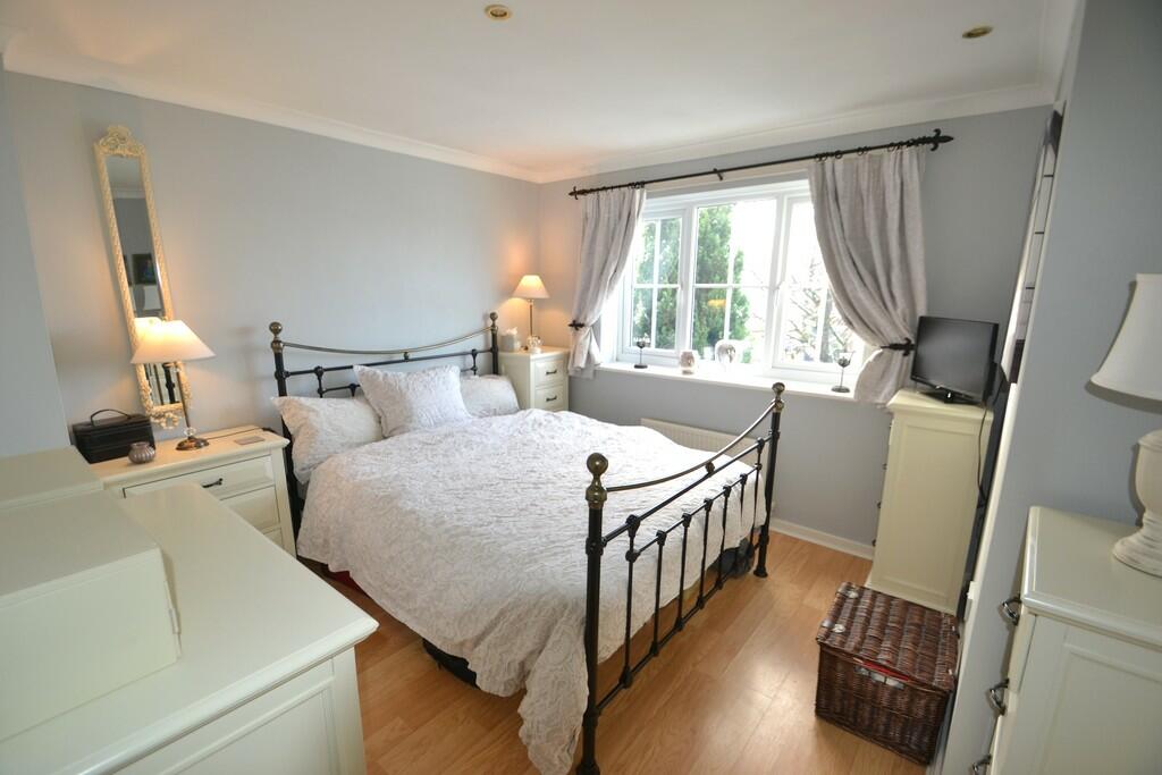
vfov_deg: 77.3
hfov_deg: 100.4
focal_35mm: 15
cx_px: 581
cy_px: 388
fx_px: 484
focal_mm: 10
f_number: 4
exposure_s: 1/60
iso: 400
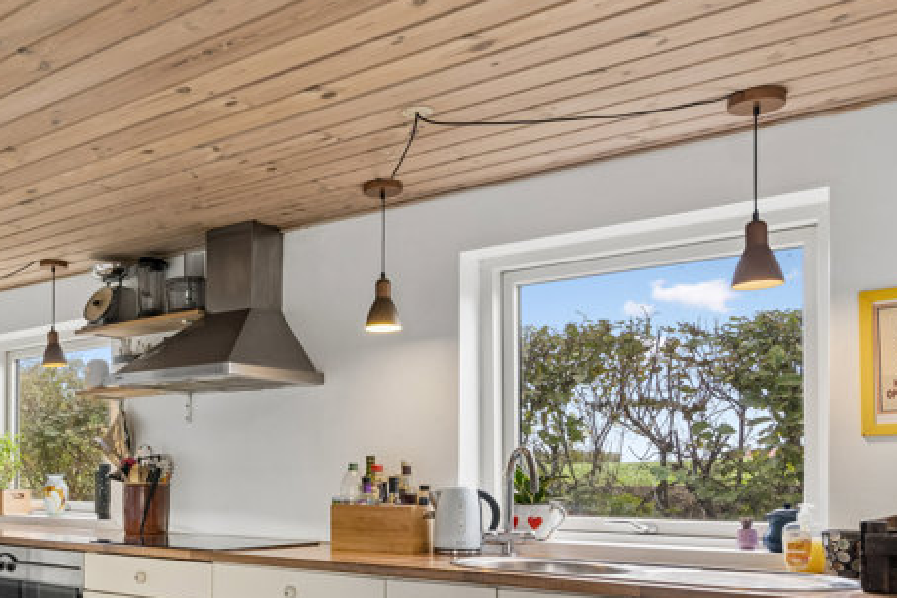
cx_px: 245
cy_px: 483
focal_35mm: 37
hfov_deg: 50.1
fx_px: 922
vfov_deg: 34.8
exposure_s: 1/13
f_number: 8
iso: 200
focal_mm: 14
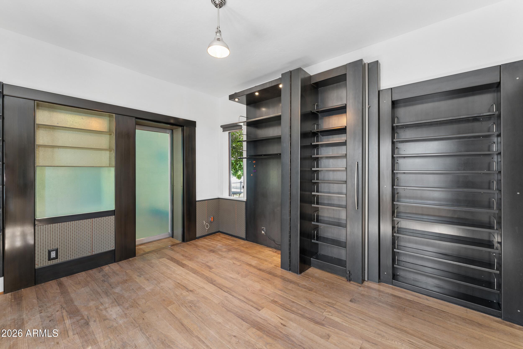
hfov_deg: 104.3
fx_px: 203
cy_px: 174
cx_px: 262
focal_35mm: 14
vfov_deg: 81.2
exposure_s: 1/4
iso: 320
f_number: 9
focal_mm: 14
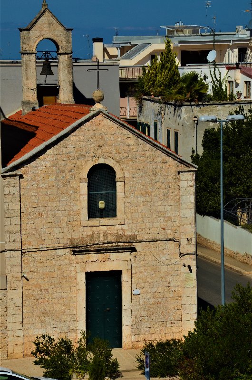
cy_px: 190
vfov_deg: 17.1
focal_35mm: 120
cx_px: 126
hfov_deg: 11.4
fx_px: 1265
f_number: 11
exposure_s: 1/500
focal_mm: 80
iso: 320
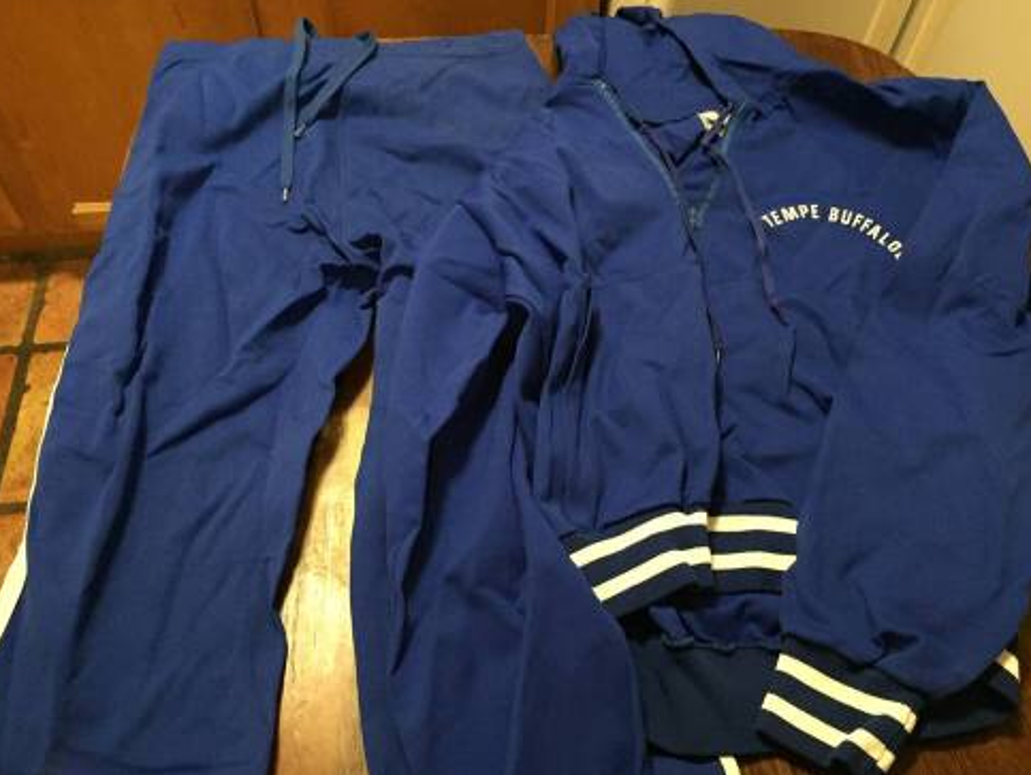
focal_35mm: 30
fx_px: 894
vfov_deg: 46.9
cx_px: 510
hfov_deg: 59.9
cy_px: 383
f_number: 2.2
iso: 320
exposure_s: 1/15
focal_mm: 4.15
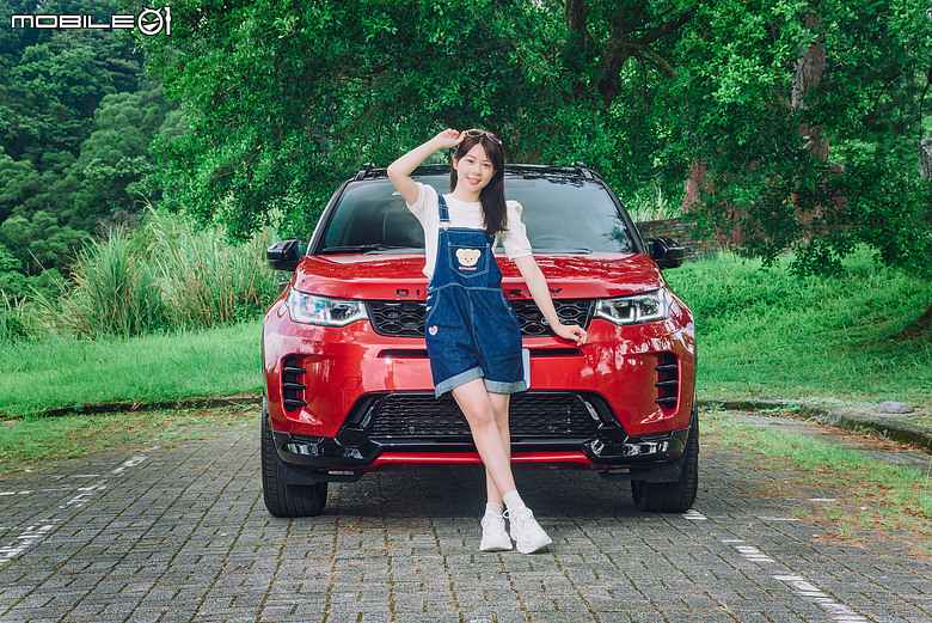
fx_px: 1761
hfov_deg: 29.6
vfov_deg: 20.0
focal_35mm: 68
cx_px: 466
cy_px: 312
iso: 400
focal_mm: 68
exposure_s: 1/50
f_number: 5.6
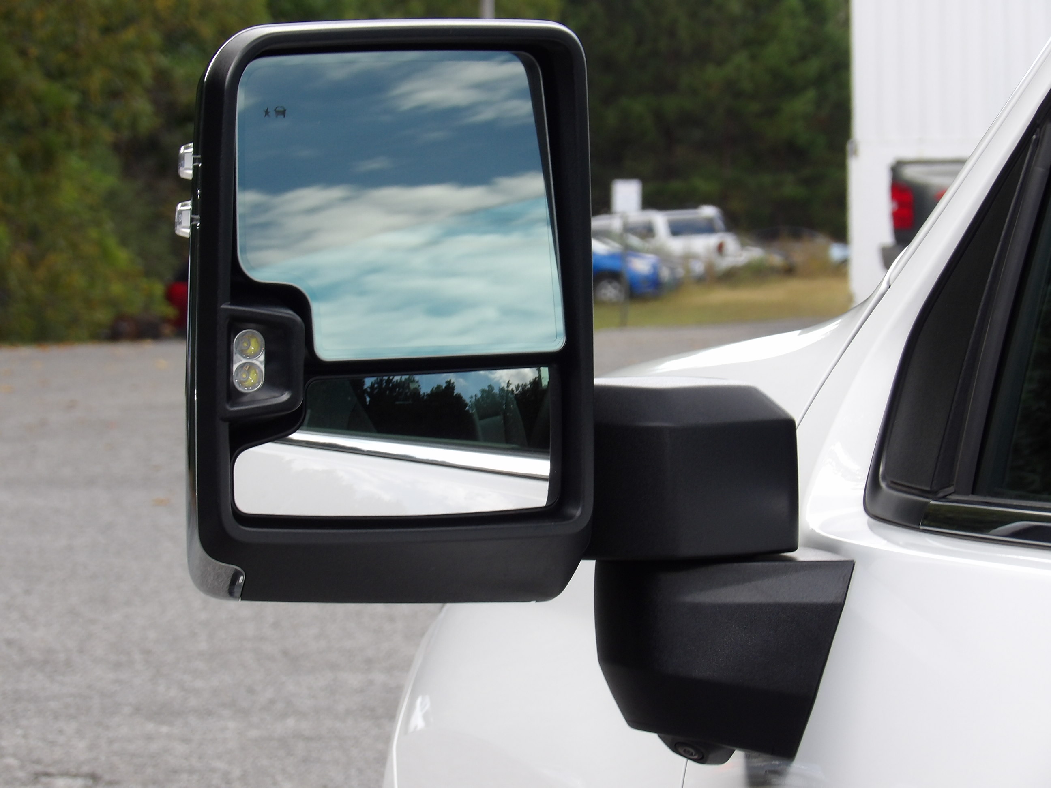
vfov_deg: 8.8
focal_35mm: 169
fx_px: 5131
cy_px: 394
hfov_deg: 11.7
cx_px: 526
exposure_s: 1/118
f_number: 4.4
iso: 100
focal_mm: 30.2
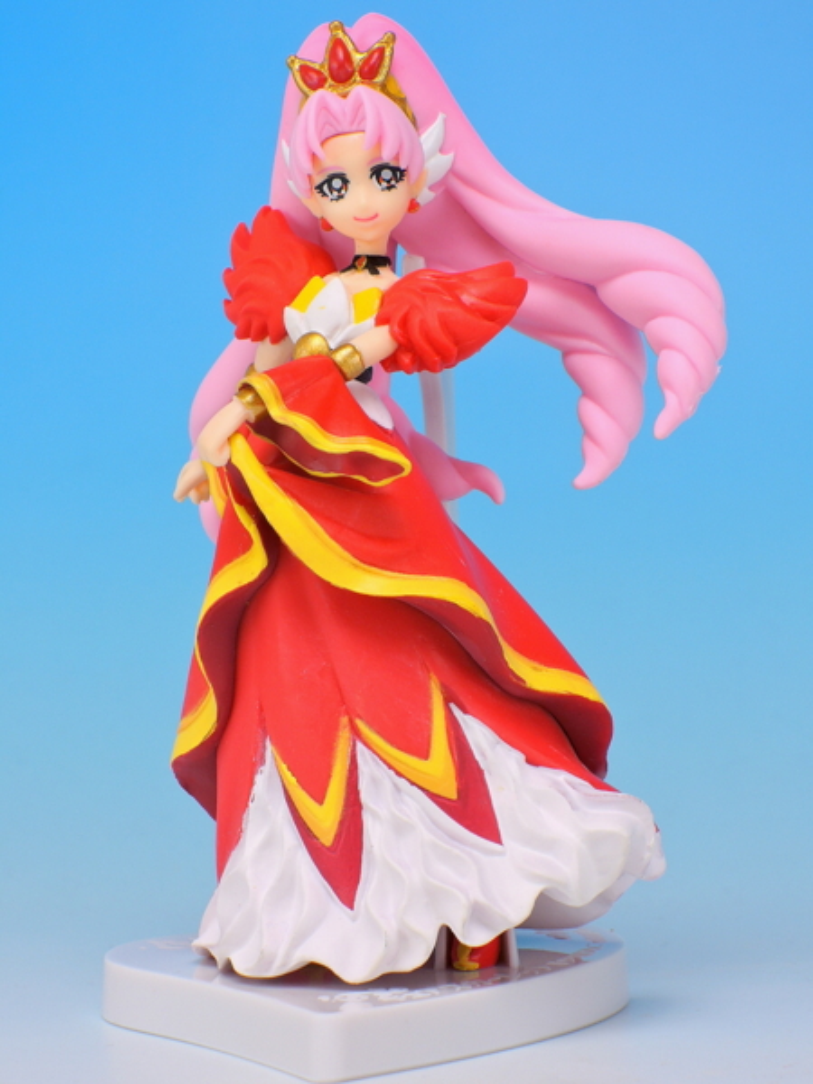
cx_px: 406
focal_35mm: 120
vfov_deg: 16.4
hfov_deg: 12.3
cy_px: 542
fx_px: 3758
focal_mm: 25.5
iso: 80
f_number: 7.1
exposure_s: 1/2.5
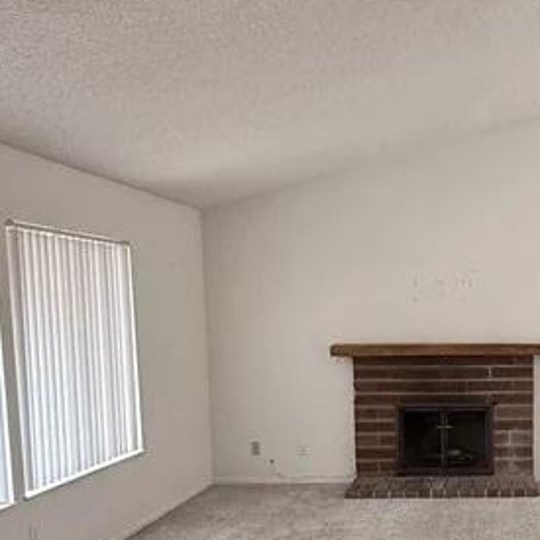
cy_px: 397
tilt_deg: -5.1
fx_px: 812
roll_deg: +0.8
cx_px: 501
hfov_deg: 34.4
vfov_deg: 36.1
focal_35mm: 46
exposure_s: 1/99
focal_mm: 2.22
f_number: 2.2
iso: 200
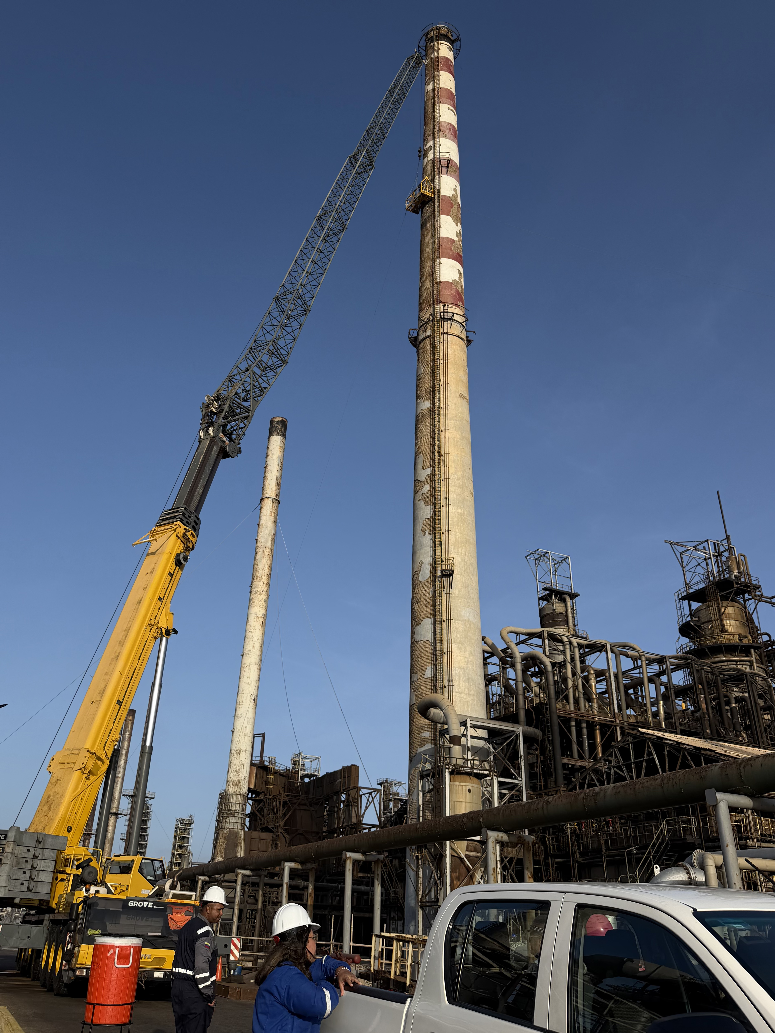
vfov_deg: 69.4
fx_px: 746
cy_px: 517
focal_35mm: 25
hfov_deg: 54.9
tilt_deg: +29.2
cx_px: 378
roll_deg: -3.6
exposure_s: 1/3953
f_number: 1.78
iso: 80
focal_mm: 6.76
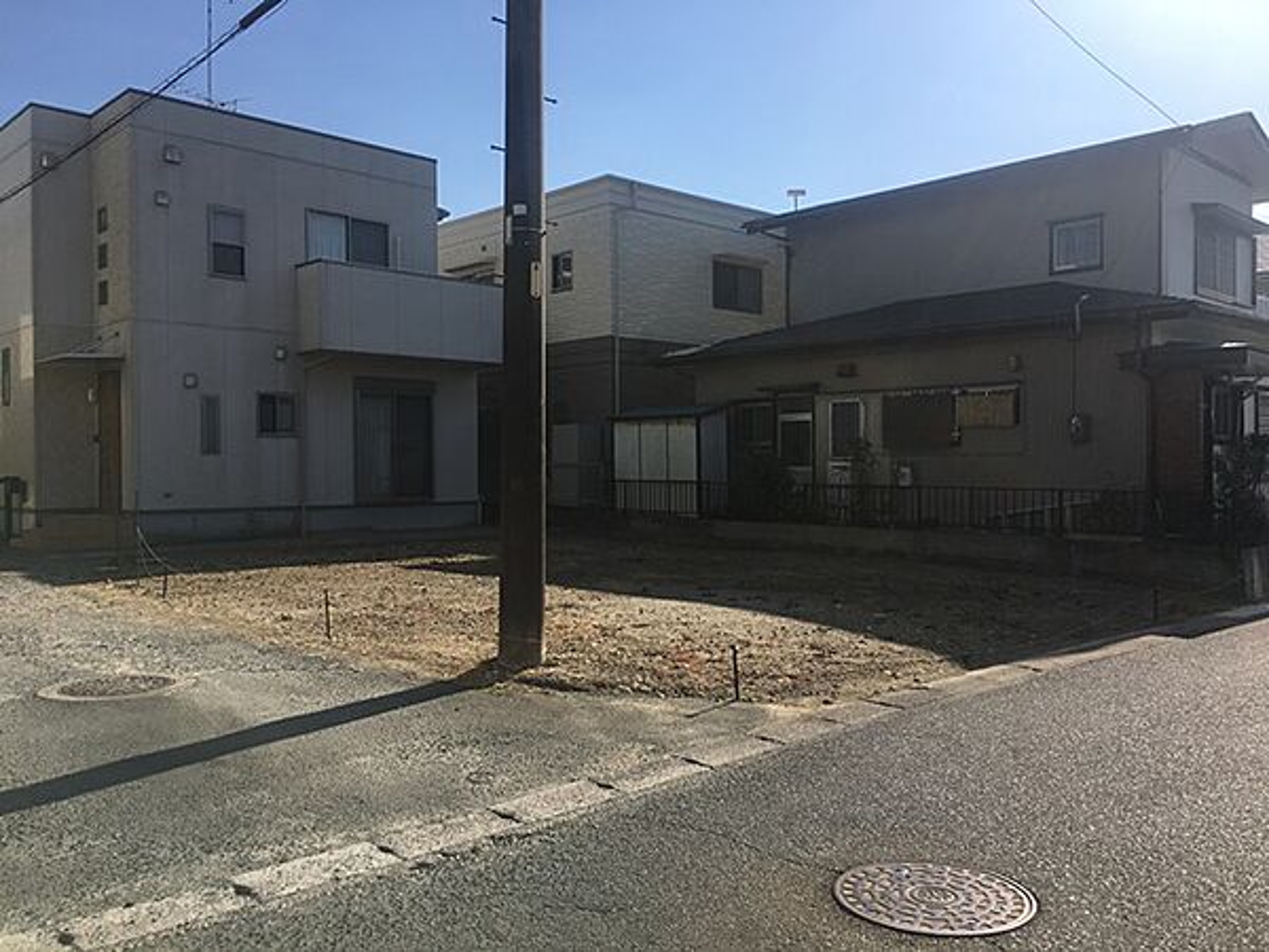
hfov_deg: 61.7
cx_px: 634
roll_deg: -0.2
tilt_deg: +0.0
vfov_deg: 48.2
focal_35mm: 29
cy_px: 476
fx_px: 1063
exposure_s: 1/2024
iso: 25
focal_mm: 4.15
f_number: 2.2
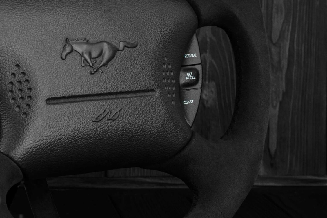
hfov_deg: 17.1
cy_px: 48
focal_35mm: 119
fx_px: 1082
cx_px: 83
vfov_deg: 11.5
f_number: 6.3
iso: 500
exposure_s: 1/125
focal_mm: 35
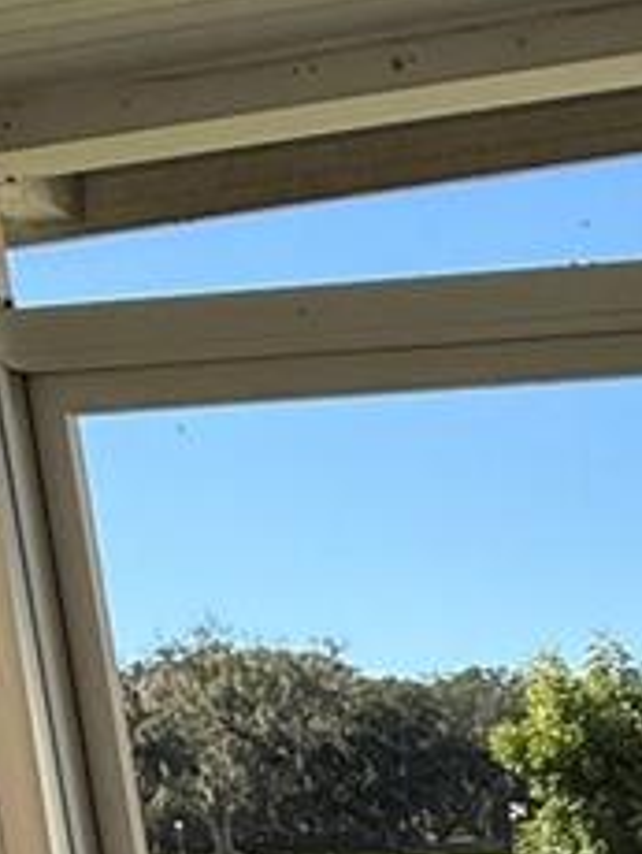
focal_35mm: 73
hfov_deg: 16.9
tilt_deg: -14.0
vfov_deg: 22.3
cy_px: 1251
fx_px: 1802
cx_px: 1132
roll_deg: +0.3
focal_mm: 2.22
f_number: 2.2
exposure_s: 1/1017
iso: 50
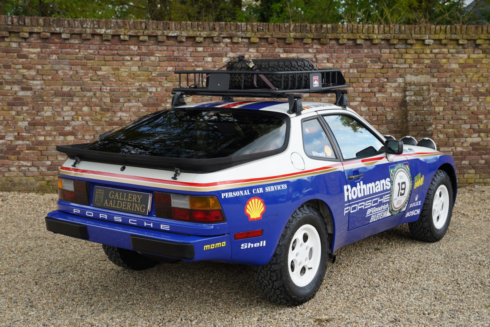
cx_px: 245
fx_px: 674
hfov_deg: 40.0
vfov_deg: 27.3
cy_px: 164
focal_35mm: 50
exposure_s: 1/60
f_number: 5.6
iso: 100
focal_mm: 49.5
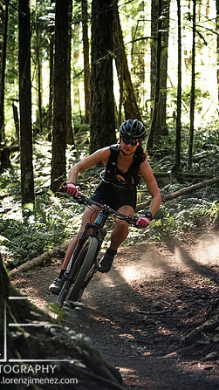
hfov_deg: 8.9
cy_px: 195
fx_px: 1406
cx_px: 108
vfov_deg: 15.8
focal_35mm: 136
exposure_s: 1/800
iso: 3200
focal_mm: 62
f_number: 2.8
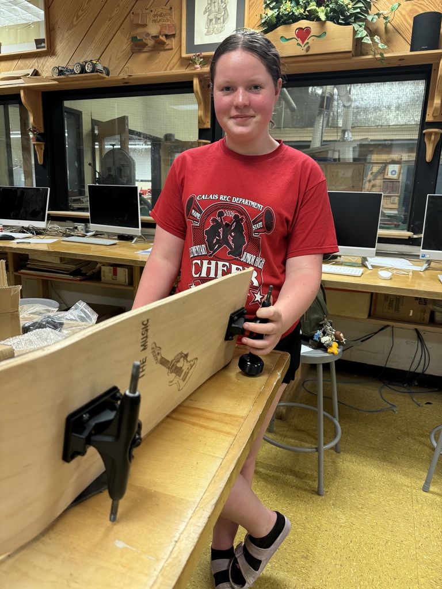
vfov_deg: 71.6
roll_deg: -2.0
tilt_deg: -13.6
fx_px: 409
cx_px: 221
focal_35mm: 24
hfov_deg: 56.8
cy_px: 294
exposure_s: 1/60
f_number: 1.78
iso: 320
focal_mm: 6.76
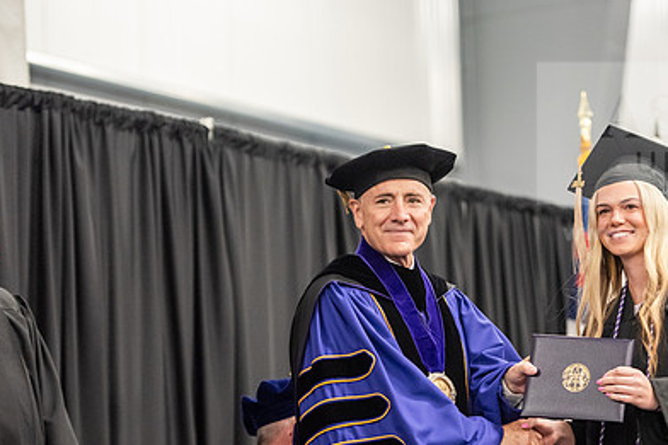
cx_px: 486
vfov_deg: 9.1
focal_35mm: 151
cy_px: 269
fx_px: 2801
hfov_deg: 13.6
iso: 3200
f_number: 3.2
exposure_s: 1/200
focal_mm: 102
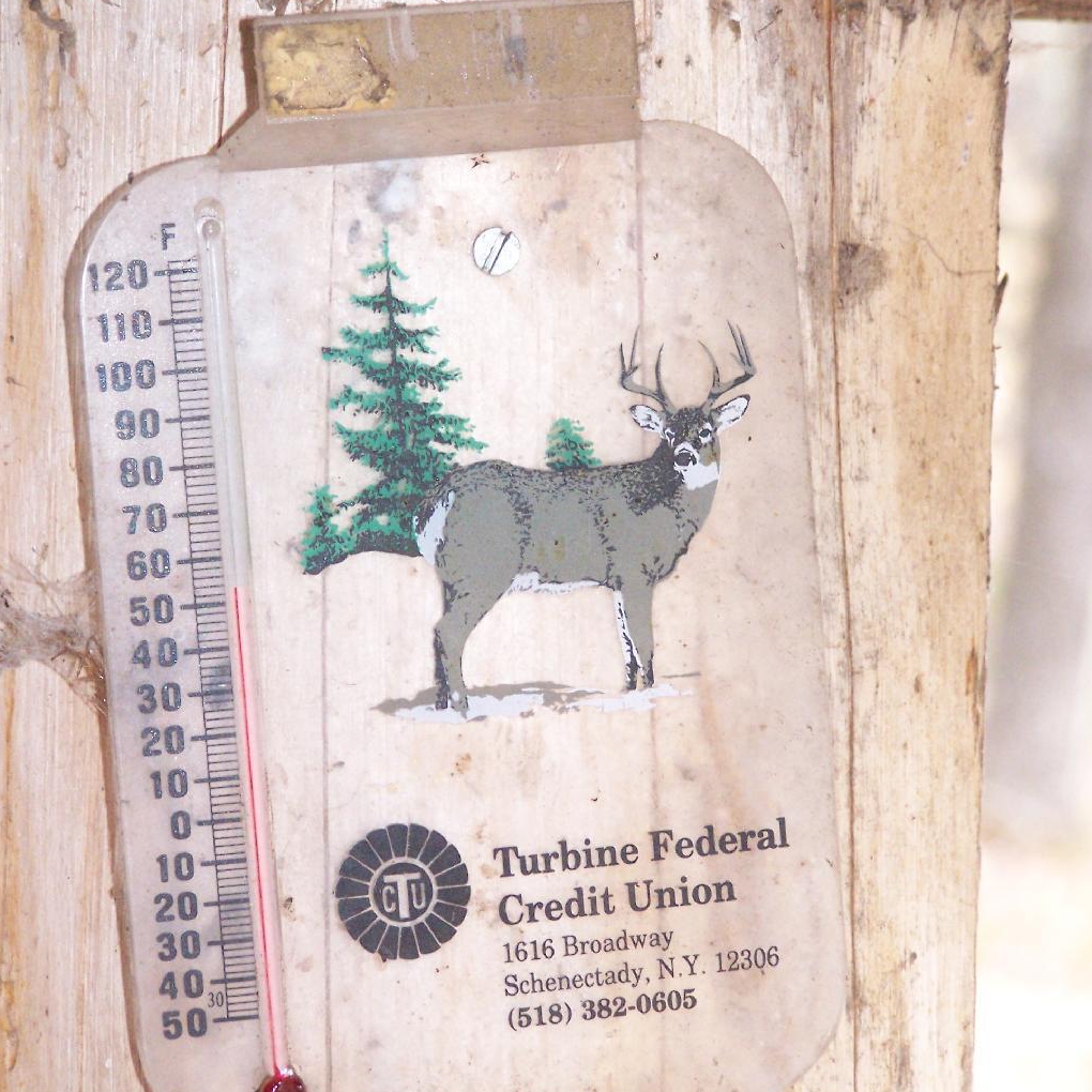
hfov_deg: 9.3
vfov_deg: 9.3
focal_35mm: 188
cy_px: 597
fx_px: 6710
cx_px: 545
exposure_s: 1/125
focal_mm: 26.4
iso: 400
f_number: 3.2
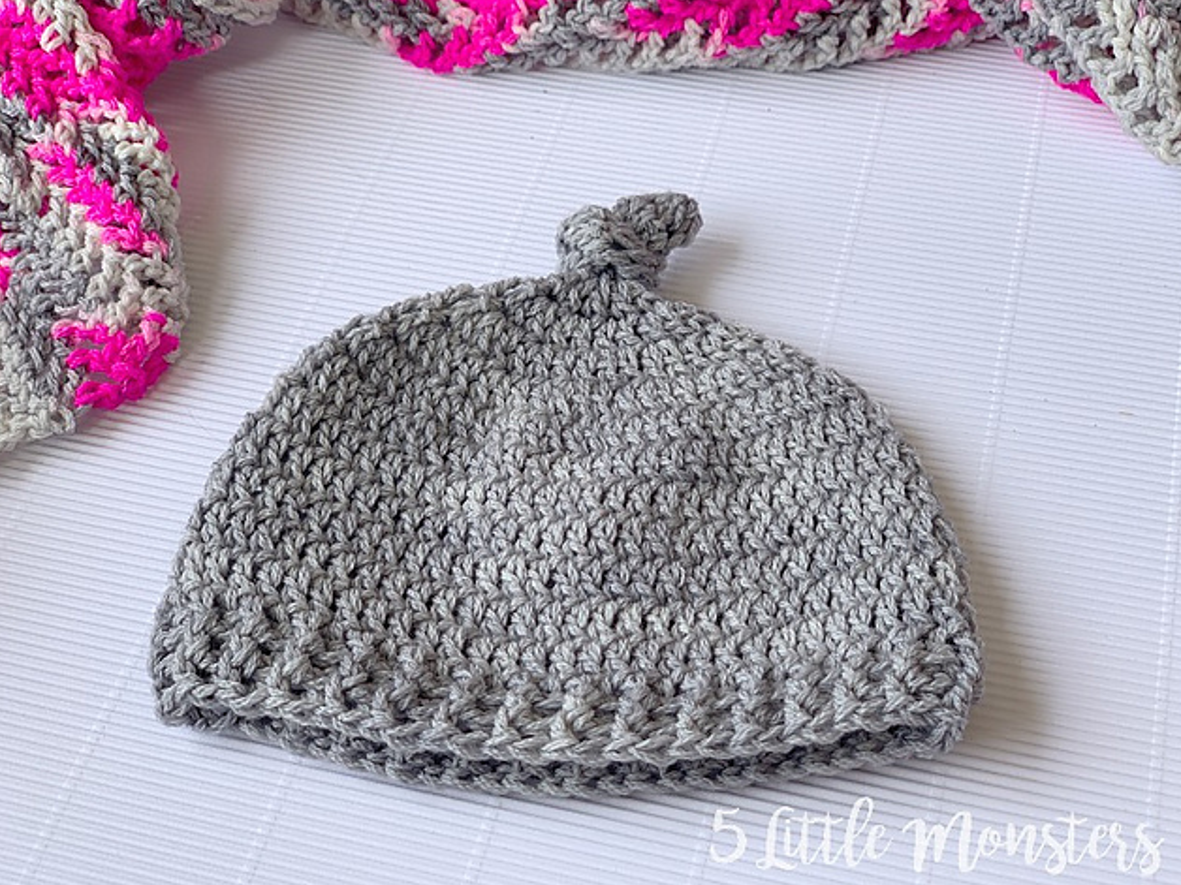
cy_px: 442
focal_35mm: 53
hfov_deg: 36.2
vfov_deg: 27.5
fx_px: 1808
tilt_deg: -49.4
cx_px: 585
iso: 16
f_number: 2.4
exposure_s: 1/197
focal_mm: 6
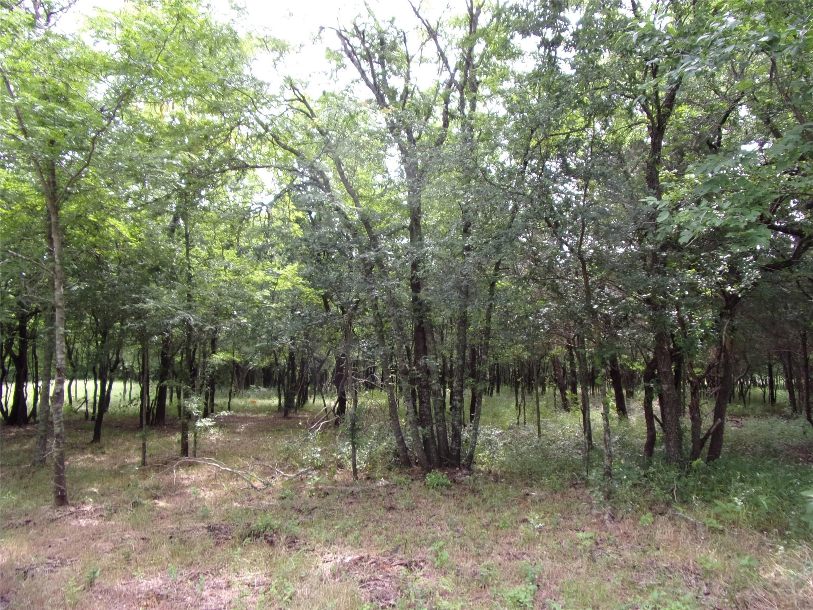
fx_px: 564
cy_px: 305
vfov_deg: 56.8
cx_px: 406
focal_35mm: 24
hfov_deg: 71.6
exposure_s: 1/100
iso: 80
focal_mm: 4.3
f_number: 3.3
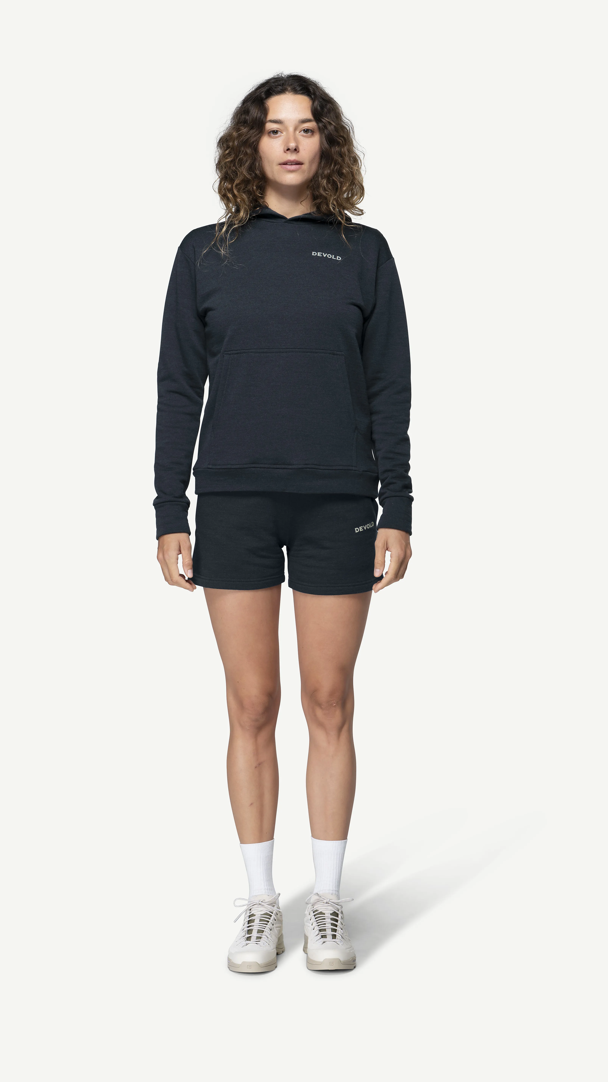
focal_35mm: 74
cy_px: 540
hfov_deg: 16.3
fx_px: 2121
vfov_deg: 28.6
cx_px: 288
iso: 100
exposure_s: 1/50
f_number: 6.3
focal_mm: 70
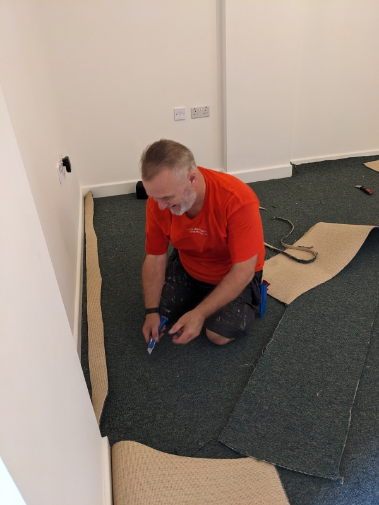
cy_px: 252
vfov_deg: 65.3
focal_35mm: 27
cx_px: 190
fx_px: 394
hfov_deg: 51.4
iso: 424
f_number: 1.73
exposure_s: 1/99.9
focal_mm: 4.38
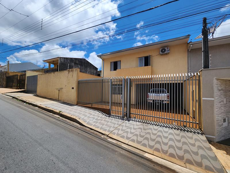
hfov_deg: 106.2
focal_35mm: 13
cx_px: 115
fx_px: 86
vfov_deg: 89.9
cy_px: 86
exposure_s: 1/3540
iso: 50
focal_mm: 2.2
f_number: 2.2
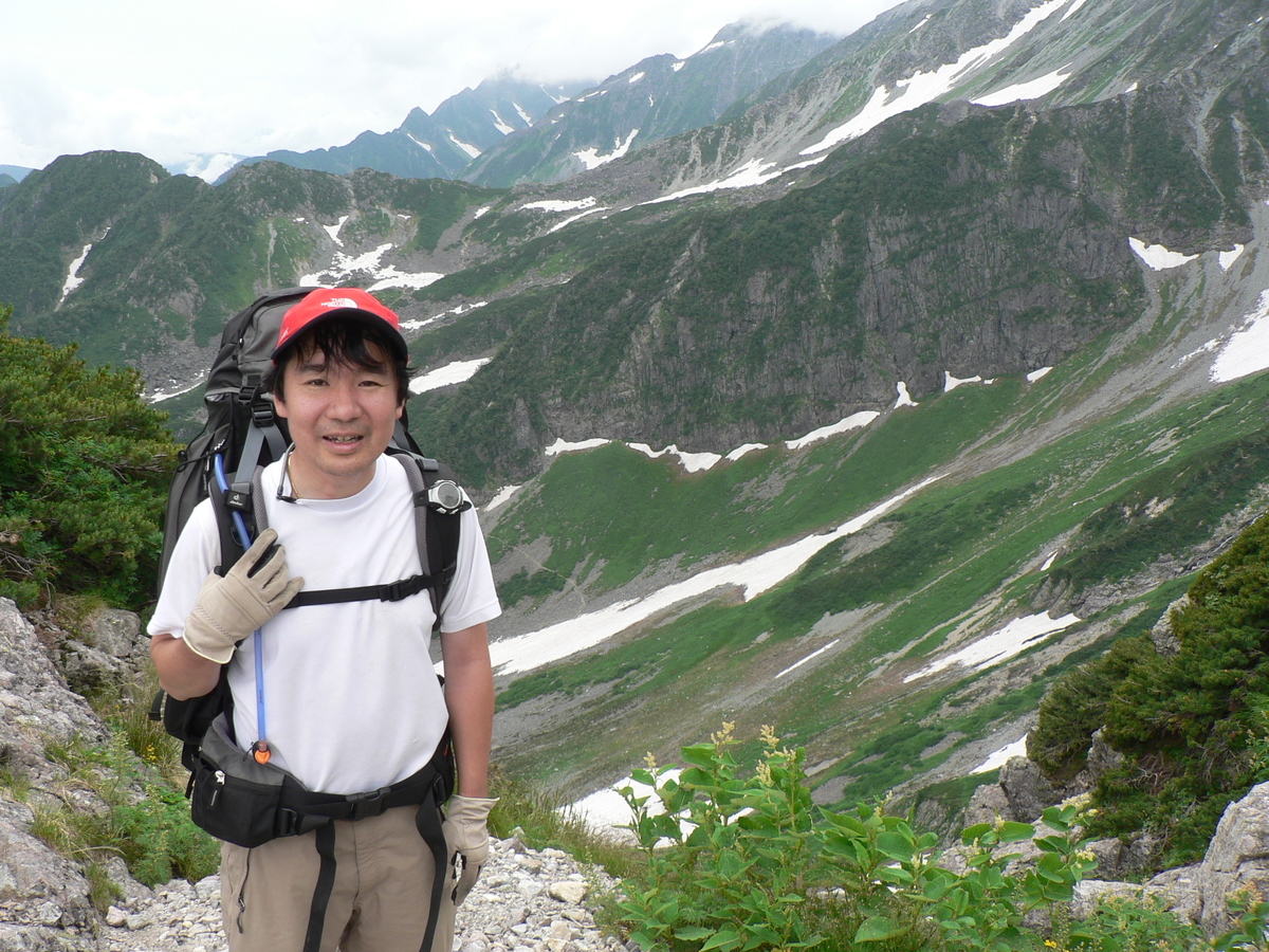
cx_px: 634
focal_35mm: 36
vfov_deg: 39.7
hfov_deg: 51.4
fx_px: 1320
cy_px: 476
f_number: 4
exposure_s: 1/250
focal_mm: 6
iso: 80
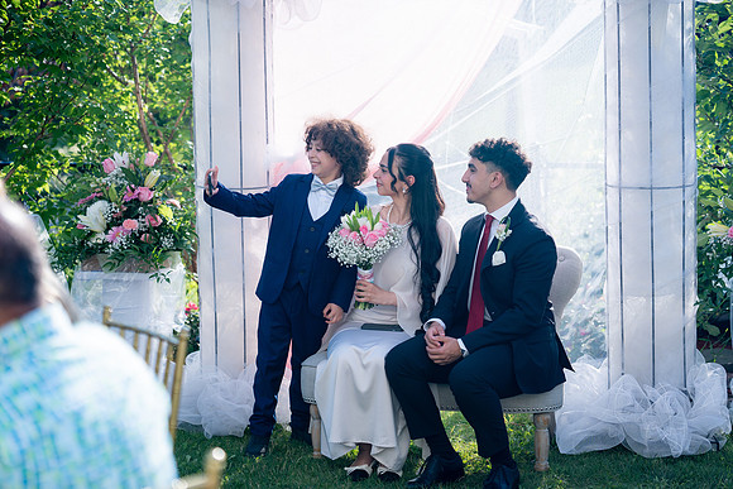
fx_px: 1324
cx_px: 366
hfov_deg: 31.0
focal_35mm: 65
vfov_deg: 20.9
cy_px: 244
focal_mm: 65
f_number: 2
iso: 200
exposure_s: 1/3200
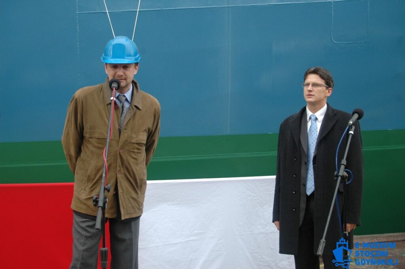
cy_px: 134
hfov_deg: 38.9
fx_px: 573
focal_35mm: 51
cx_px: 202
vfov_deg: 26.4
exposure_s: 1/100
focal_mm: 34
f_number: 5.6
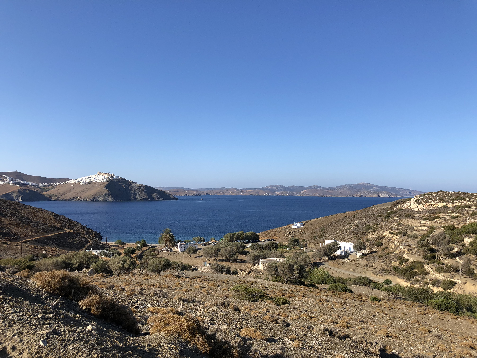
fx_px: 386
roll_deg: -0.2
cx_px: 238
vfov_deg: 49.7
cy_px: 179
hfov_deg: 63.4
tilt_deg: +3.1
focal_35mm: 28
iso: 20
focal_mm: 4
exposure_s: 1/2000
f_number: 1.8
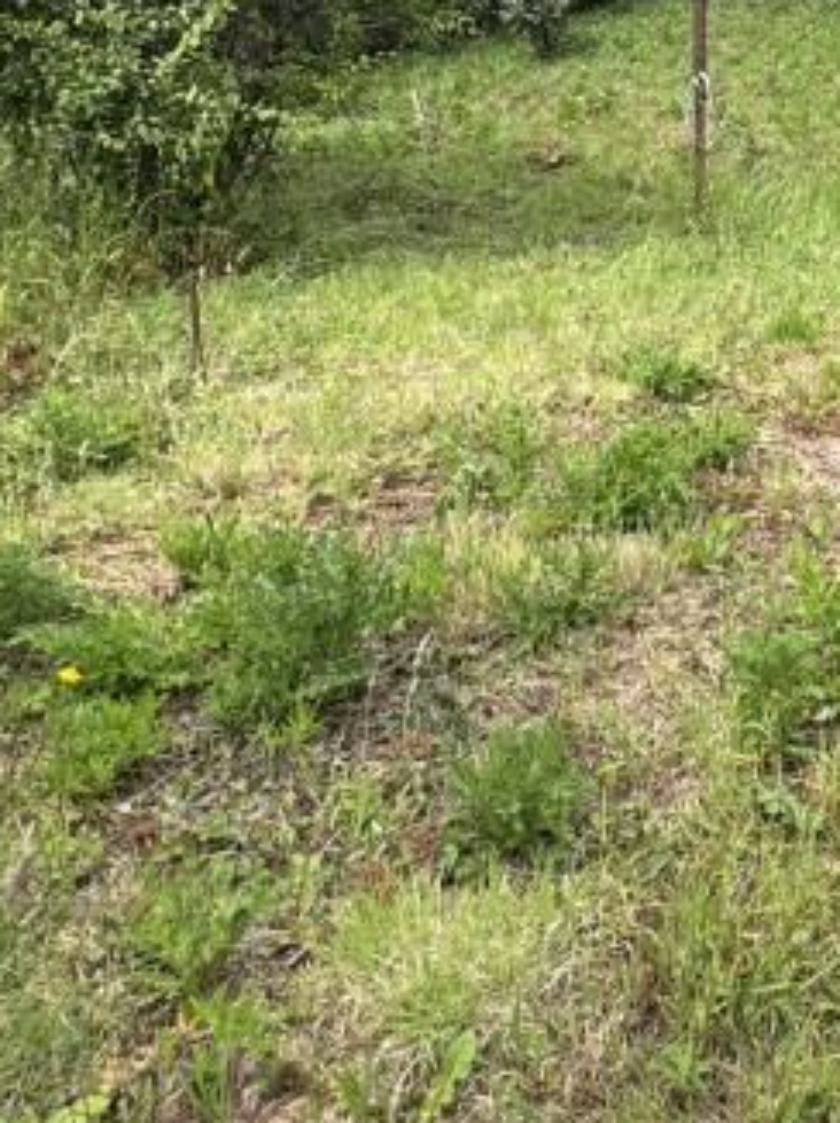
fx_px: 1425
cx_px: 930
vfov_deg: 41.0
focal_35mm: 44
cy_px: 207
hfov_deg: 29.5
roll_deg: +1.0
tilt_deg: -5.4
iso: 40
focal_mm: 2.22
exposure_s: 1/700
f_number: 2.2
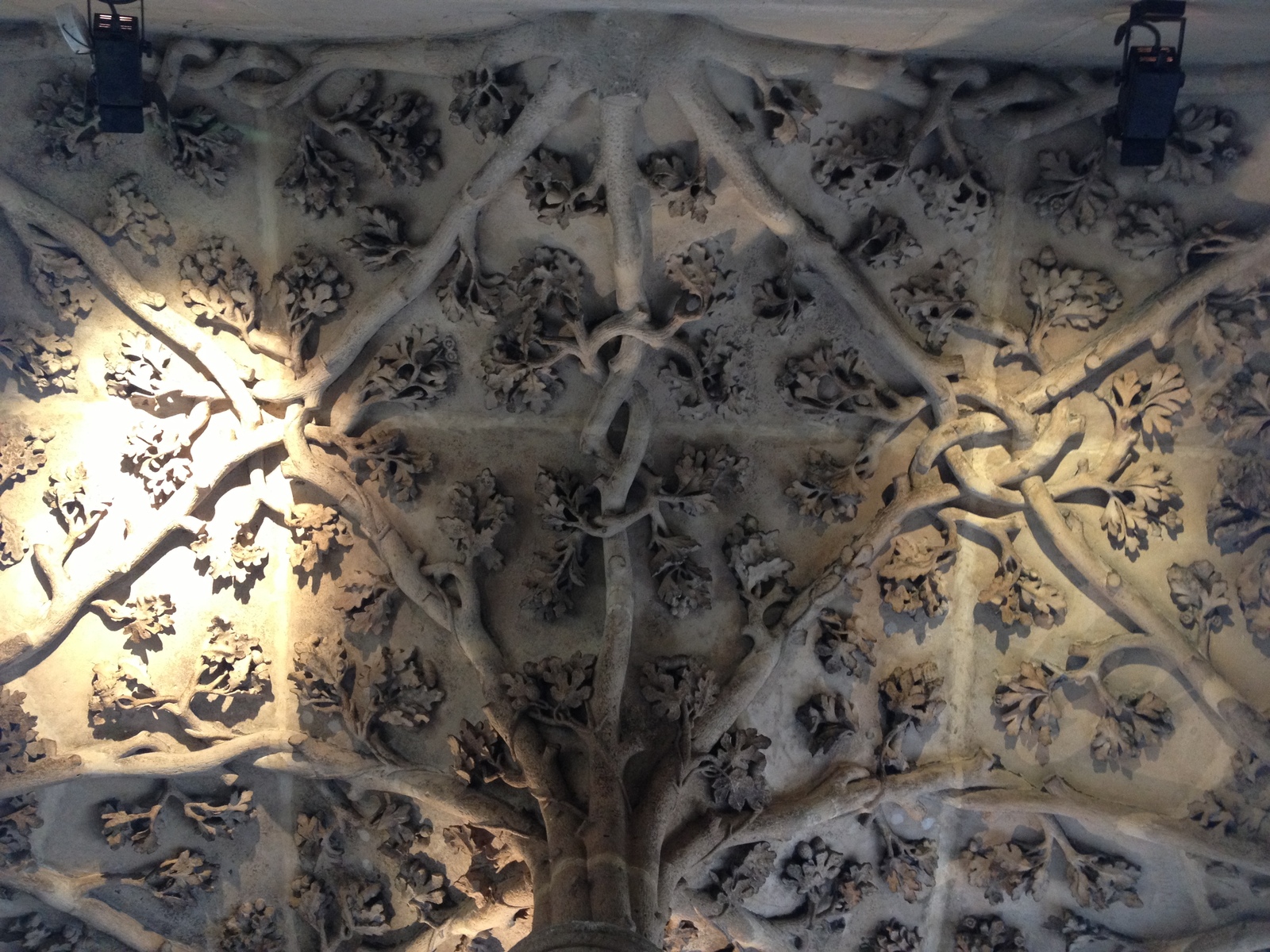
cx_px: 635
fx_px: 1284
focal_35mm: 35
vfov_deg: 40.7
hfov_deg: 52.6
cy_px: 476
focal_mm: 4.28
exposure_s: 1/20
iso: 200
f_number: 2.4
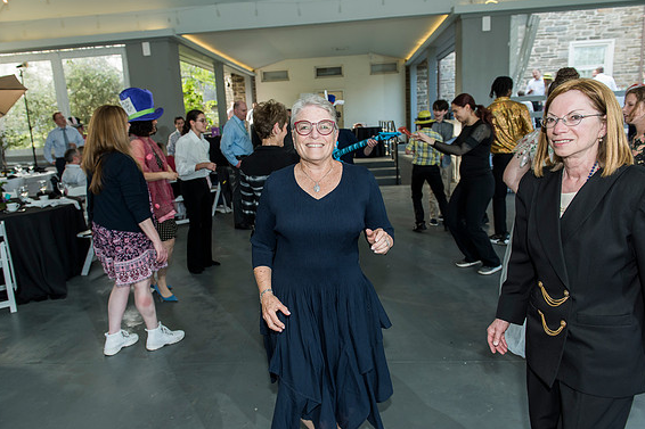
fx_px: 466
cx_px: 313
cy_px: 213
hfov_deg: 69.4
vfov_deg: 49.5
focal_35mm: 26
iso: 640
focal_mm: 24
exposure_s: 1/160
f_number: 4
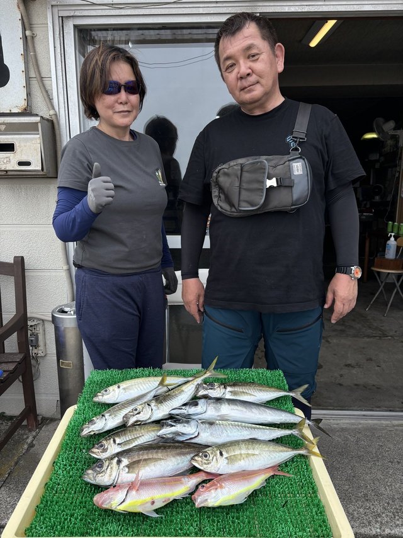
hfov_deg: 53.0
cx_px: 202
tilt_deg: -10.4
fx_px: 404
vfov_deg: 67.3
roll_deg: -0.1
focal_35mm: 26
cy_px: 269
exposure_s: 1/2513
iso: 50
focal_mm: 5.96
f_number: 1.6
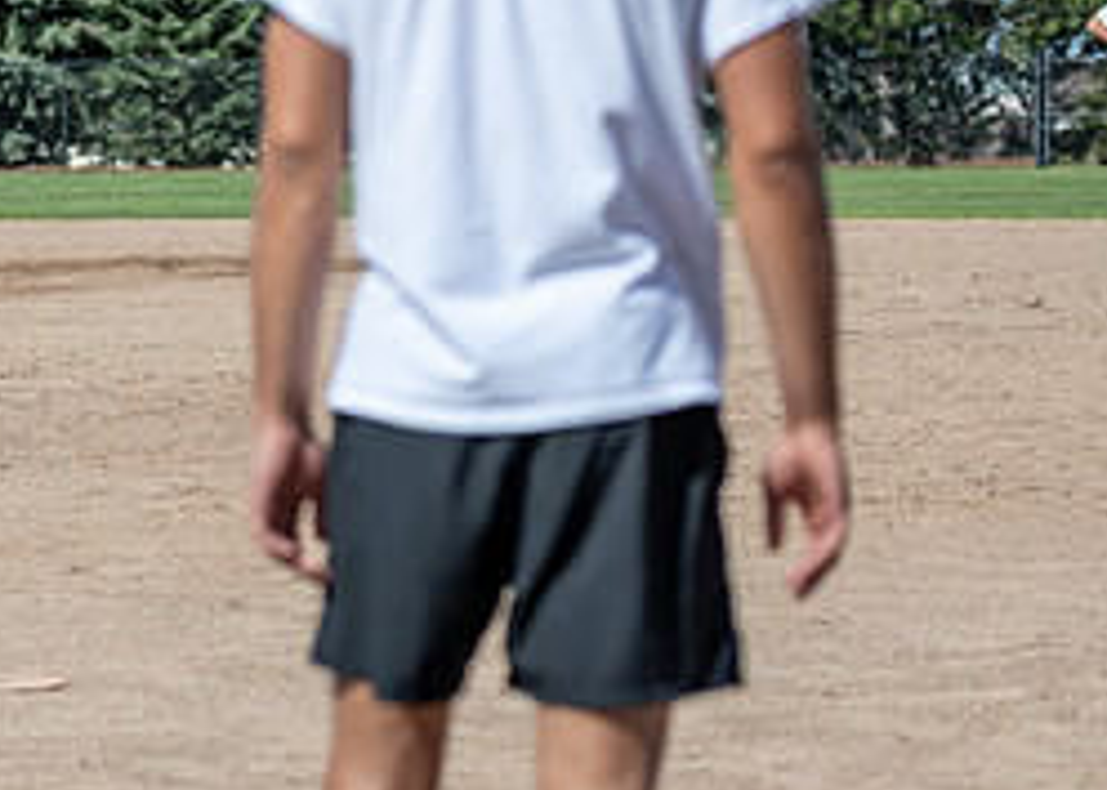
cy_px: 287
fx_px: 5689
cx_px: 0
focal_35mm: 181
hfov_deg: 11.0
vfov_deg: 7.9
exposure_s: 1/2000
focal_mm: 70
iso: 64
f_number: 2.8
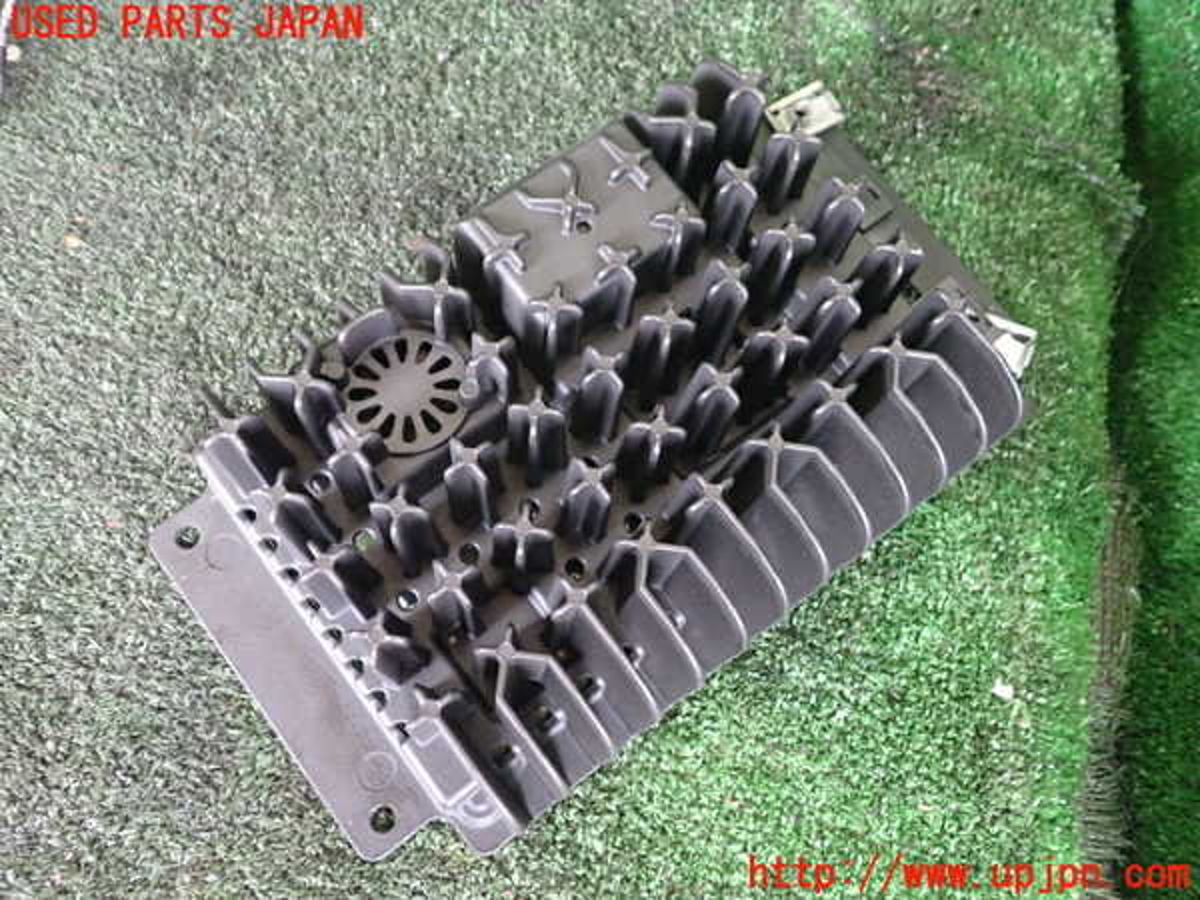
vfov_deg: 46.8
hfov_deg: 60.0
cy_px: 450
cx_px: 600
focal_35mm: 30
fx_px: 1040
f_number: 2.3
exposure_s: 1/30
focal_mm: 5.4
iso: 800
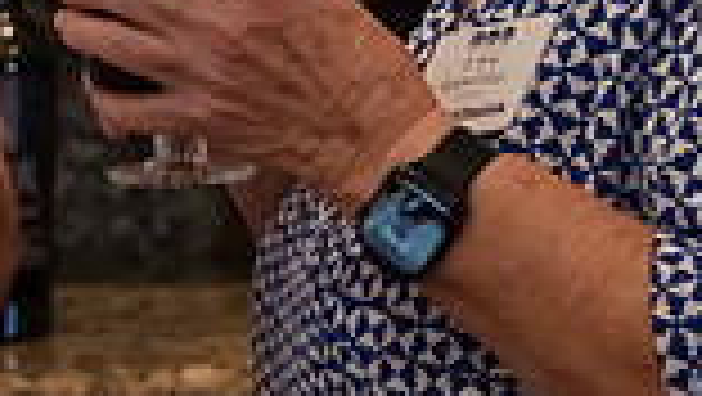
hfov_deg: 7.7
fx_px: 5067
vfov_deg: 4.4
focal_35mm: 272
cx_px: -428
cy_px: -272
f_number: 4.5
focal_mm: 70
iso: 10000
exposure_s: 1/200
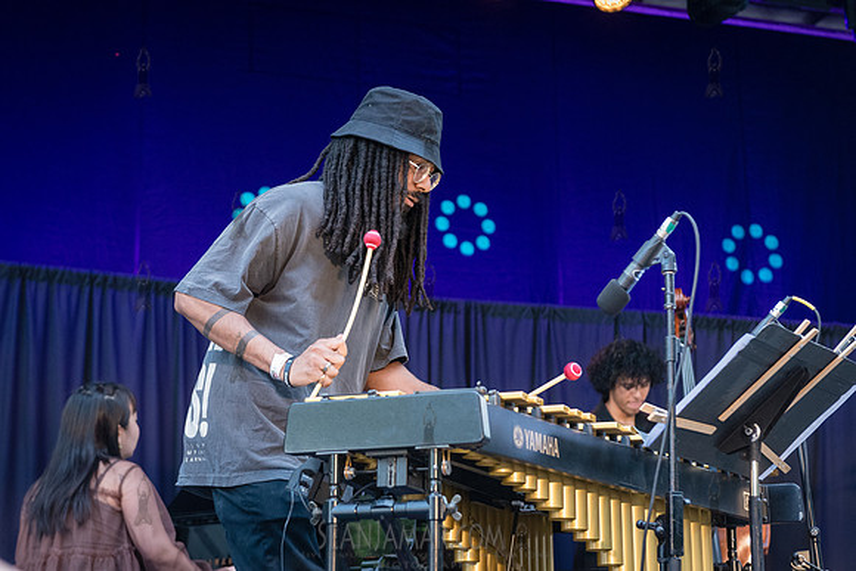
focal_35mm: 71
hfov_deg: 28.6
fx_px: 1682
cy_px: 265
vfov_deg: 19.3
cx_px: 430
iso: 2500
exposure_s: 1/800
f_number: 4
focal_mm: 62
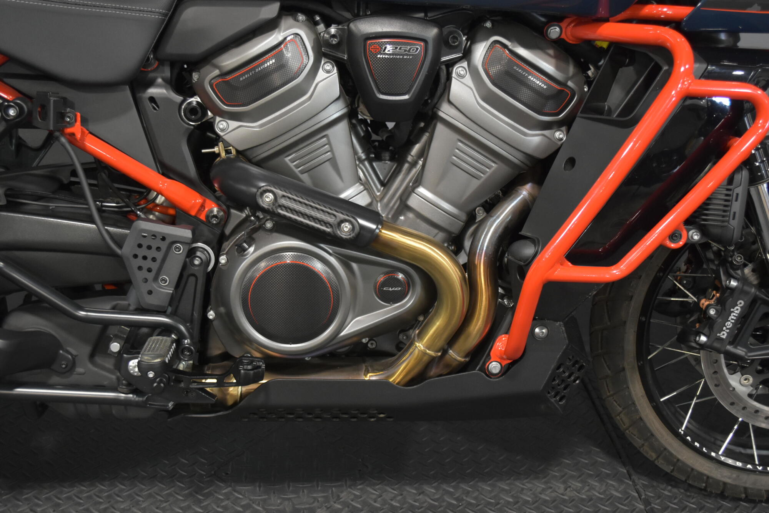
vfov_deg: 31.9
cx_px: 384
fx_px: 897
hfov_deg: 46.4
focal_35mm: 42
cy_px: 256
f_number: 4.5
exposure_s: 1/25
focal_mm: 28
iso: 1600
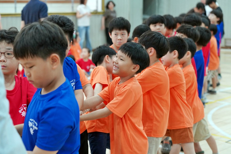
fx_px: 449
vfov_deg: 19.5
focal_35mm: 70
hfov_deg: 28.8
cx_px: 116
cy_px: 77
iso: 2500
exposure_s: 1/160
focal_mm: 70
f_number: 4
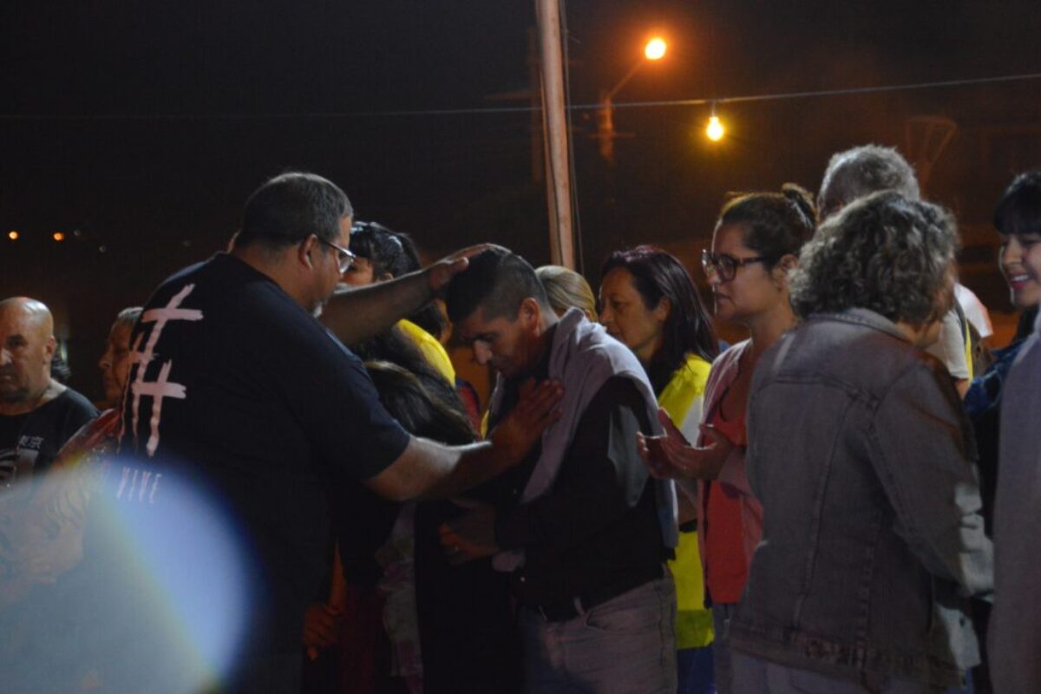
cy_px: 347
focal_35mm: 120
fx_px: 3470
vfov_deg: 11.4
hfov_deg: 17.1
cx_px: 520
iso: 3200
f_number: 5.3
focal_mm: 80
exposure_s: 1/30
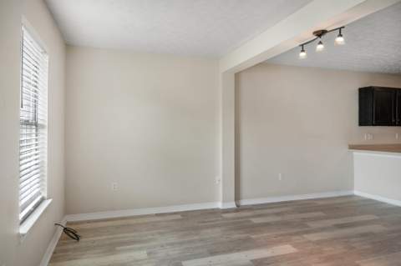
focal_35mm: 24
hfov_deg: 73.8
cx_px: 200
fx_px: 267
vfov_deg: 53.0
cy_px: 133
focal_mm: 24
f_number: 8
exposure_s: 1/10
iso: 100
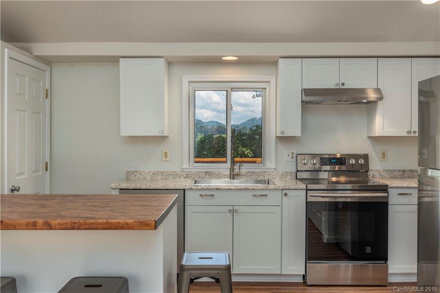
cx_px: 220
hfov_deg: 54.4
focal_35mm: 35
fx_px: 428
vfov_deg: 37.8
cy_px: 146
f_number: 8
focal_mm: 35
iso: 400
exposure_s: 1/100
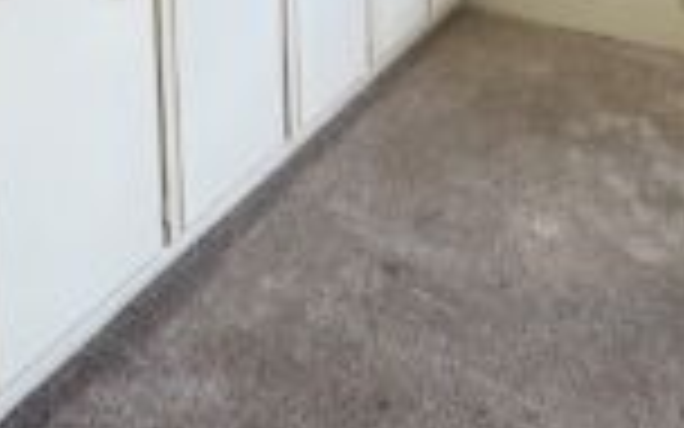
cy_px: -225
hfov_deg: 50.4
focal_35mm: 39
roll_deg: +0.6
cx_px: 342
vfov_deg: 24.7
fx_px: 727
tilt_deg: -5.3
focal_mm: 2.22
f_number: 2.2
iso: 250
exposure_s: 1/98
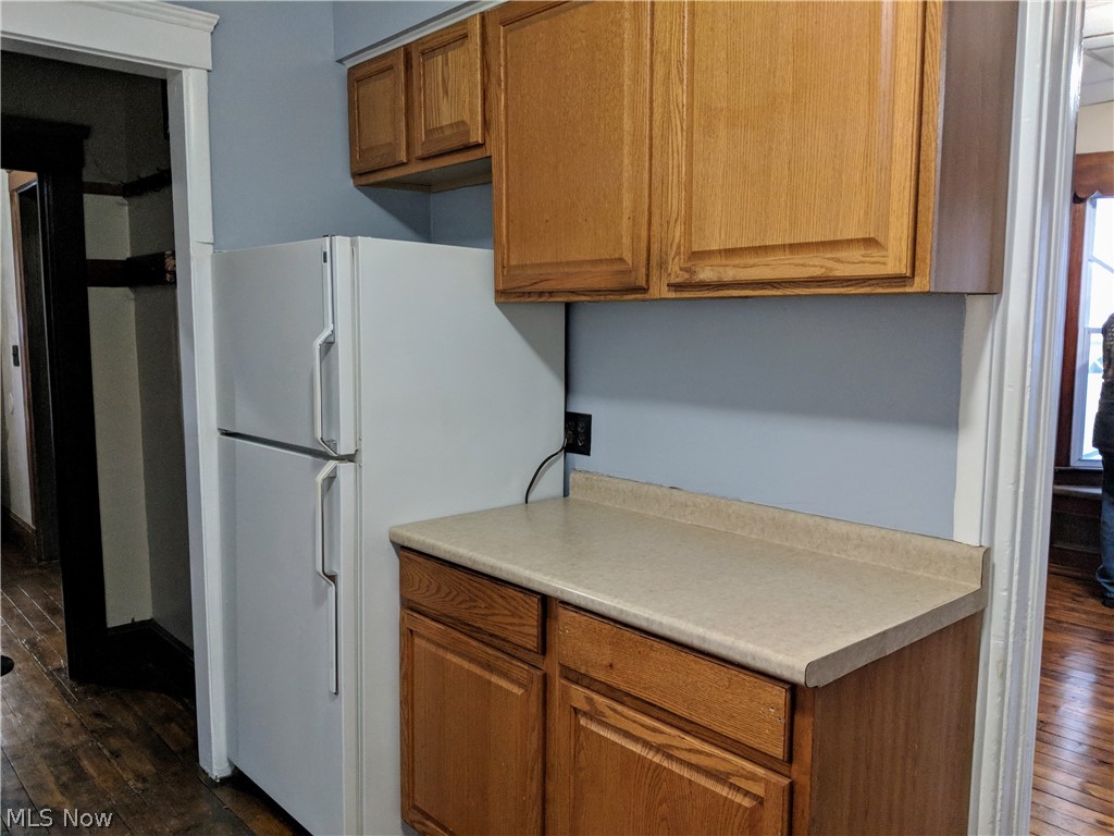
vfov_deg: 51.4
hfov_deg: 65.3
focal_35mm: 27
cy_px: 418
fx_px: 869
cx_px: 557
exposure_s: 1/40.1
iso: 400
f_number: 1.8
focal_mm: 4.44
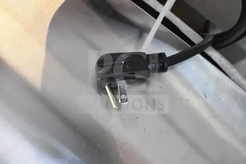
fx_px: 226
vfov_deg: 40.0
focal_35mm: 33
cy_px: 82
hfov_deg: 57.2
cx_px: 123
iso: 6400
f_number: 6.3
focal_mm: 22
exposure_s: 1/160
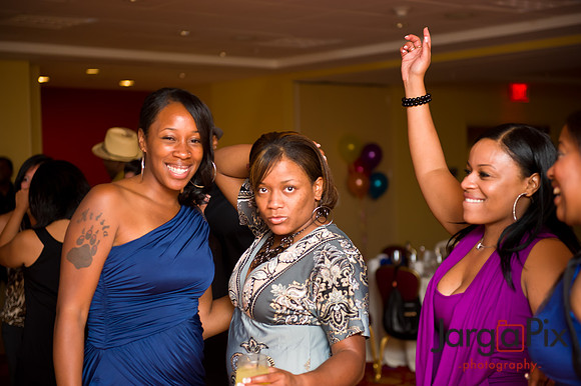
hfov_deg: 28.9
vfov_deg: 19.4
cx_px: 290
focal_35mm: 70
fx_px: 1129
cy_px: 193
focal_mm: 70
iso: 400
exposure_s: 1/125
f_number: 3.2
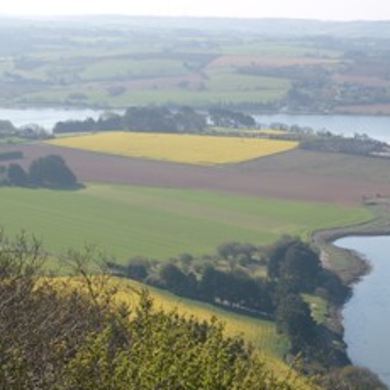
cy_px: 203
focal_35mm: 105
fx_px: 1338
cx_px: 236
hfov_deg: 16.6
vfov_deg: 16.6
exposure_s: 1/180
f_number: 9.1
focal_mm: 10.3
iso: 80
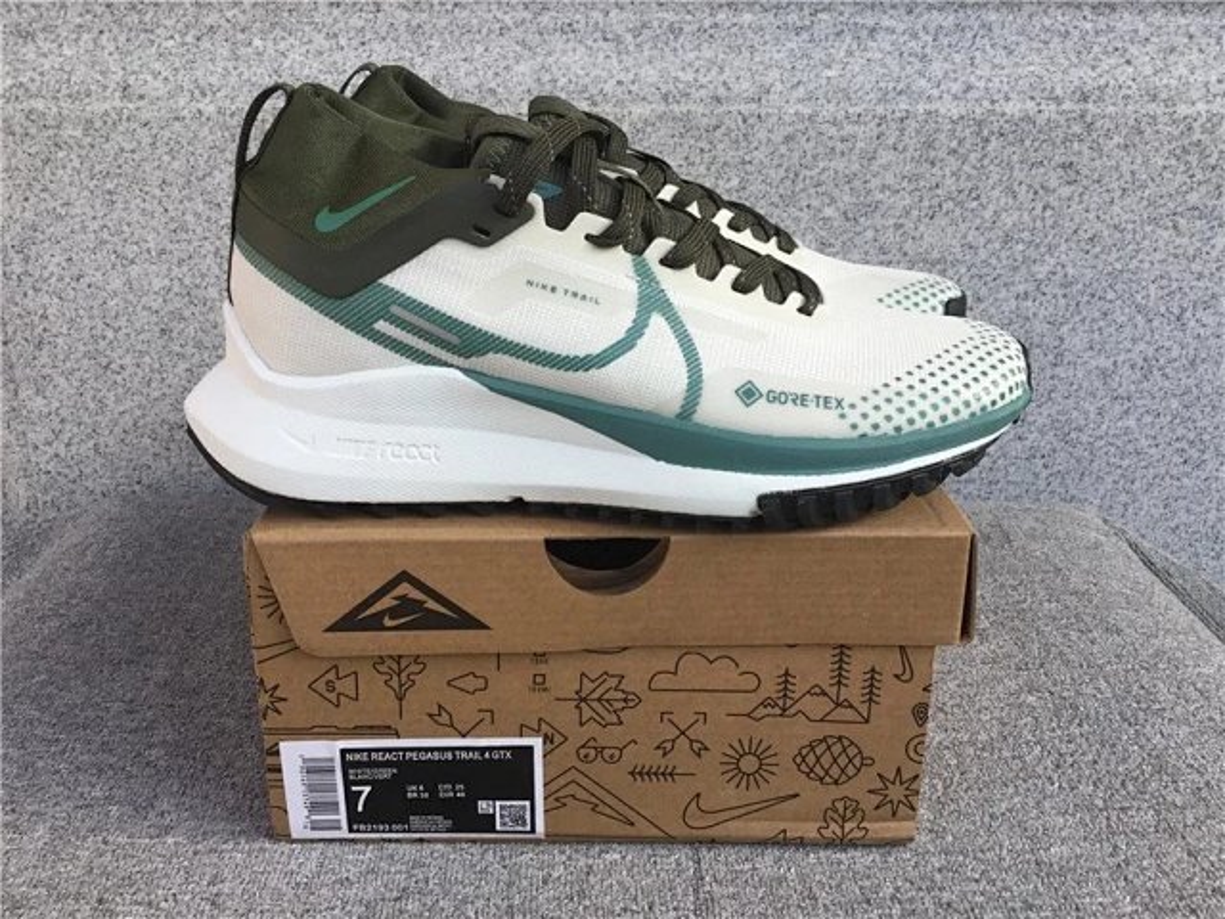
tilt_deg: -20.0
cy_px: 460
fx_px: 1097
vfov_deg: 45.4
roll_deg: +0.0
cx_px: 612
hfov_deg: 58.4
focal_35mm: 31
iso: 25
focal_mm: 3.3
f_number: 2.4
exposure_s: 1/226
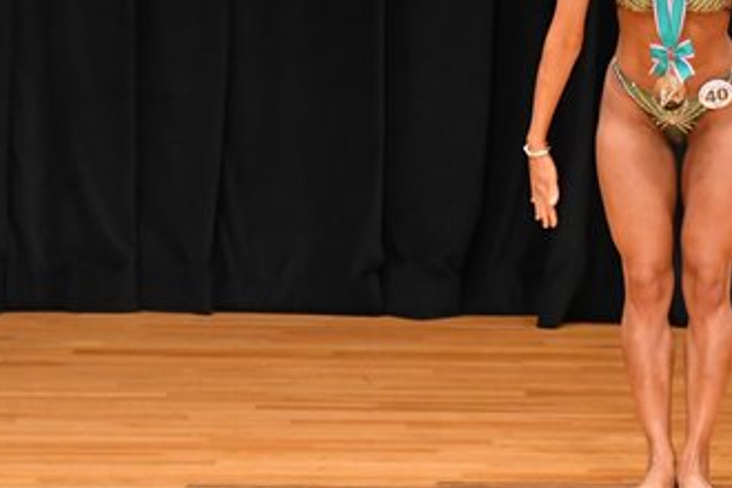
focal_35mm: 528
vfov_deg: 2.6
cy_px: 69
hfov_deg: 3.9
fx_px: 10735
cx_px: 636
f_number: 5.6
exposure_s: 1/400
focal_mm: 150
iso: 4000
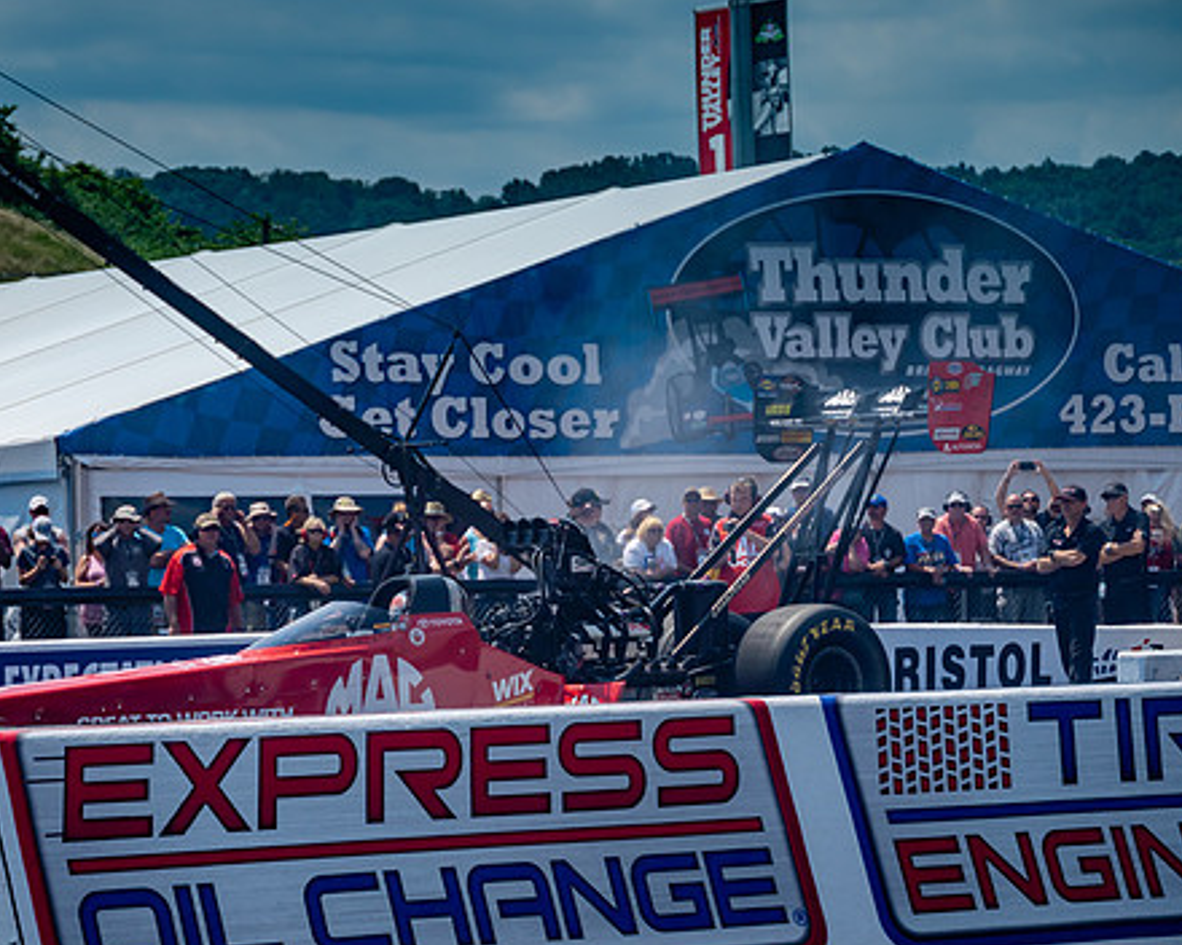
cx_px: 422
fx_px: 5072
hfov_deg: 13.3
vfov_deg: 10.6
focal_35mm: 145
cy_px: 530
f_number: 5.6
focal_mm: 74
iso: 100
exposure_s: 1/2000
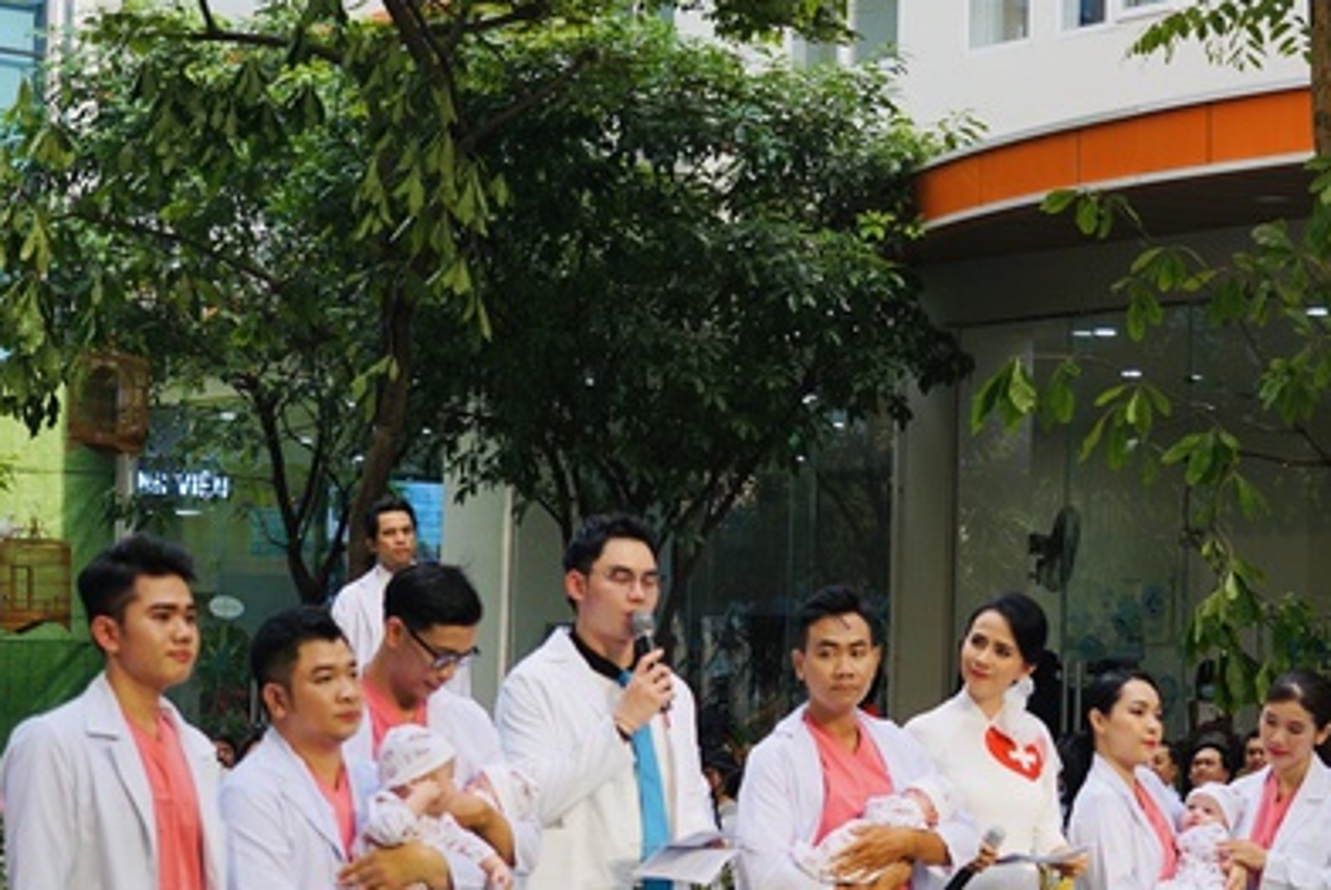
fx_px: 3368
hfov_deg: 22.2
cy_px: 491
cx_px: 942
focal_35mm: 91
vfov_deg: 15.1
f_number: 4.5
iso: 320
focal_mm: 49
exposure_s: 1/160
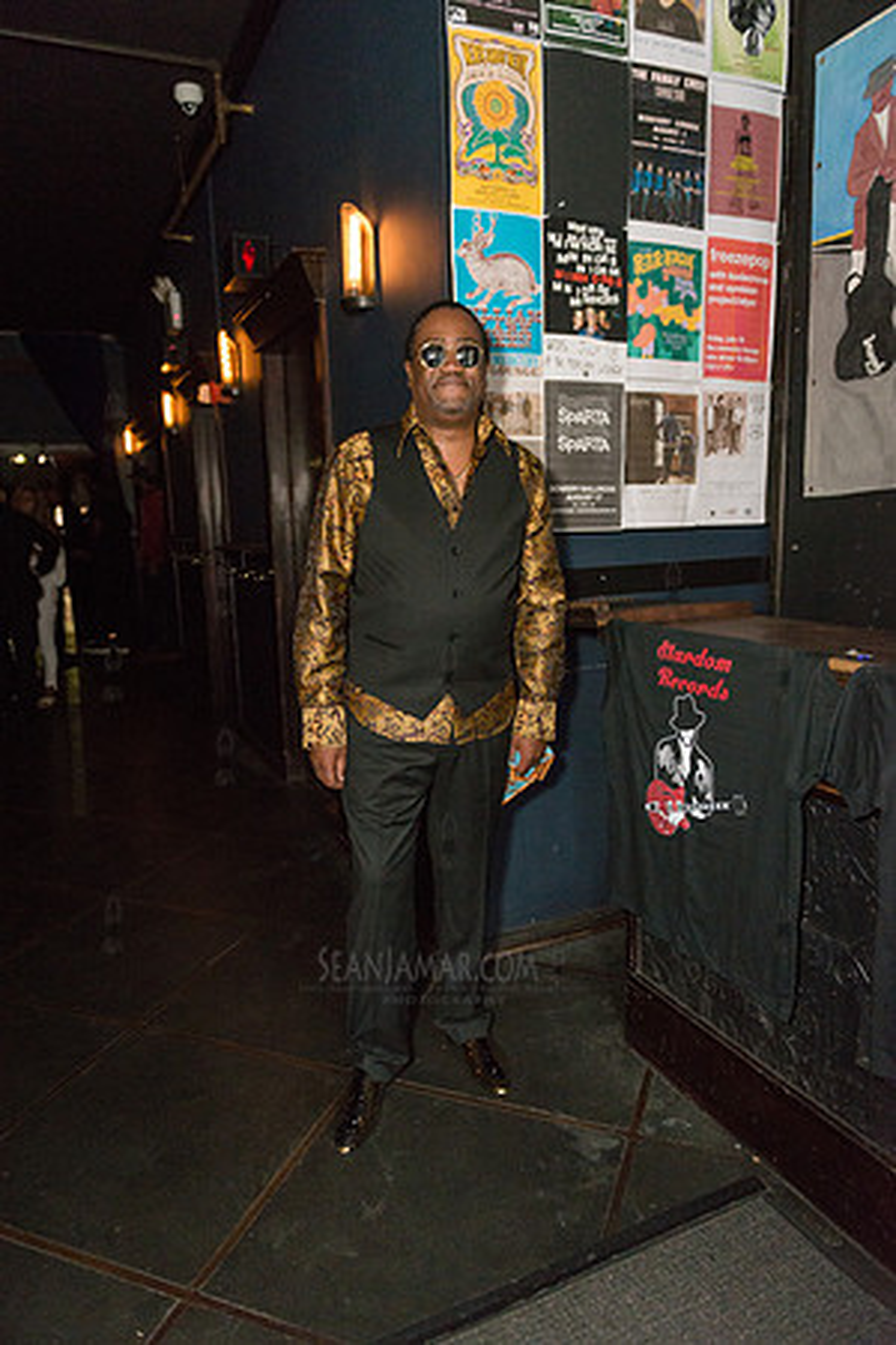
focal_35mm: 24
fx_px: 896
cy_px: 672
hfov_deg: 53.1
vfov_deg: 73.7
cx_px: 448
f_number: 2.8
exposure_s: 1/640
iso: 3200
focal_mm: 24
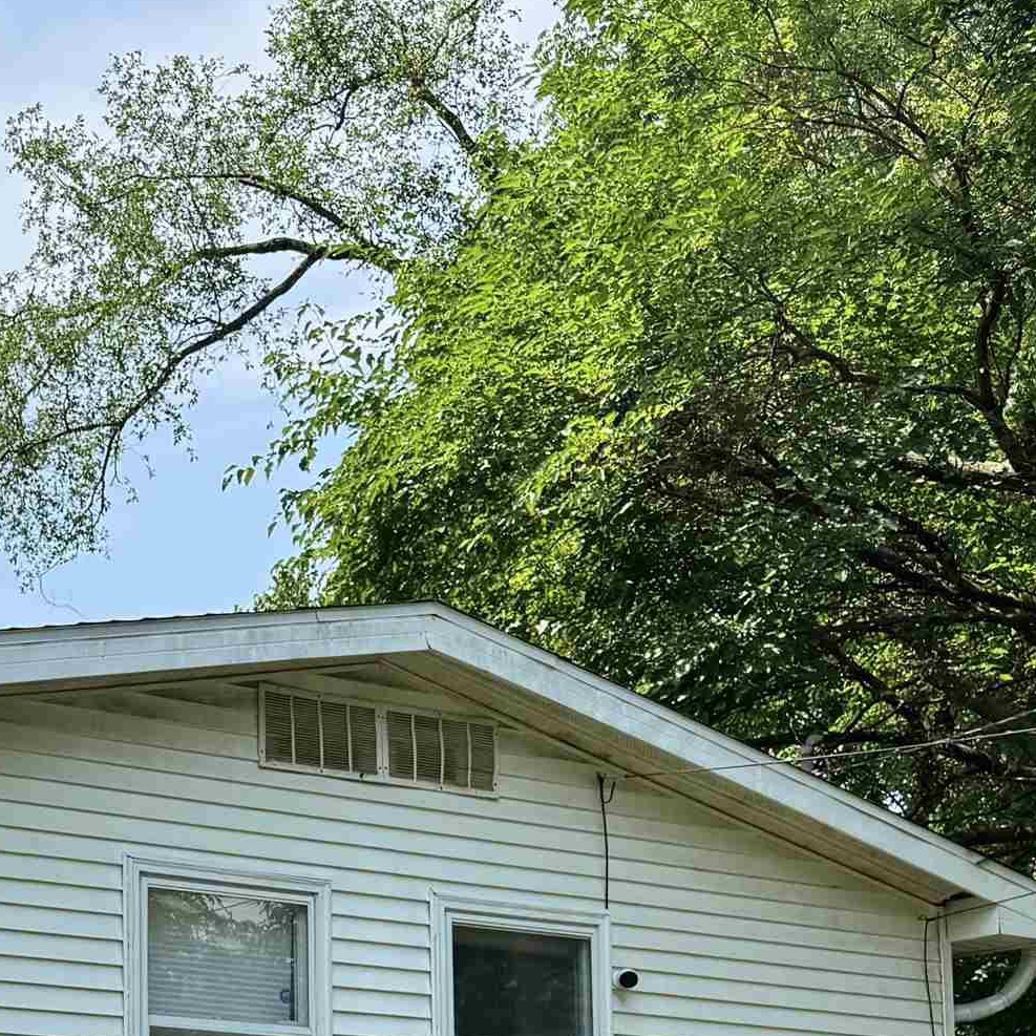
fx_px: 2235
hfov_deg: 24.0
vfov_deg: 24.7
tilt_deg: +5.7
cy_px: 1076
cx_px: -163
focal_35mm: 66
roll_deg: +0.0
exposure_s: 1/2105
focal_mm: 6.76
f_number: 1.78
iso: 80
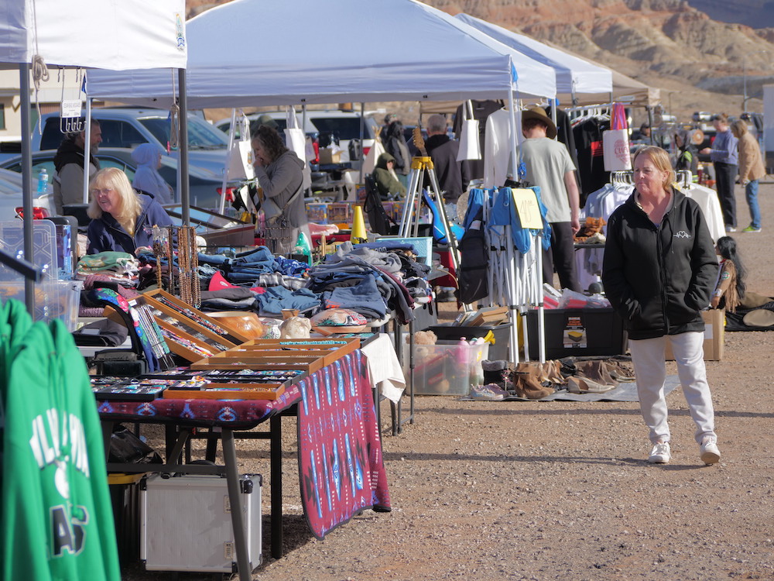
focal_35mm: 144
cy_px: 290
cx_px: 387
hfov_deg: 13.7
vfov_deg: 10.3
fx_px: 3220
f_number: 6.3
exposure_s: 1/640
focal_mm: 72
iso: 200
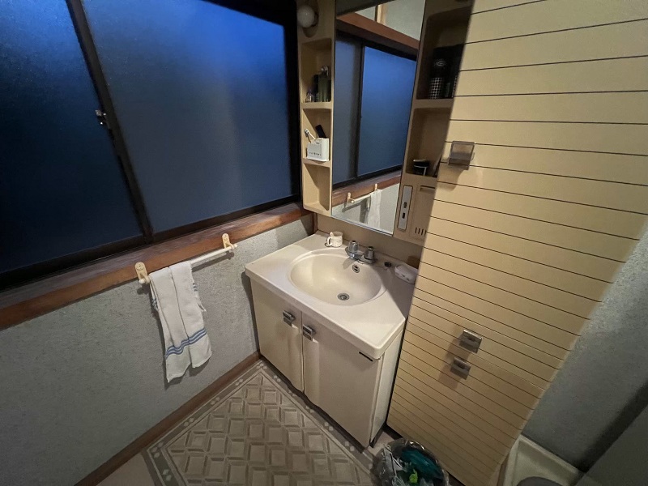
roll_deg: -0.7
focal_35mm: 13
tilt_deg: -27.5
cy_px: 243
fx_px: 243
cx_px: 324
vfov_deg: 89.9
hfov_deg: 106.2
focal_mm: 1.57
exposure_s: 1/30
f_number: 1.8
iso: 800
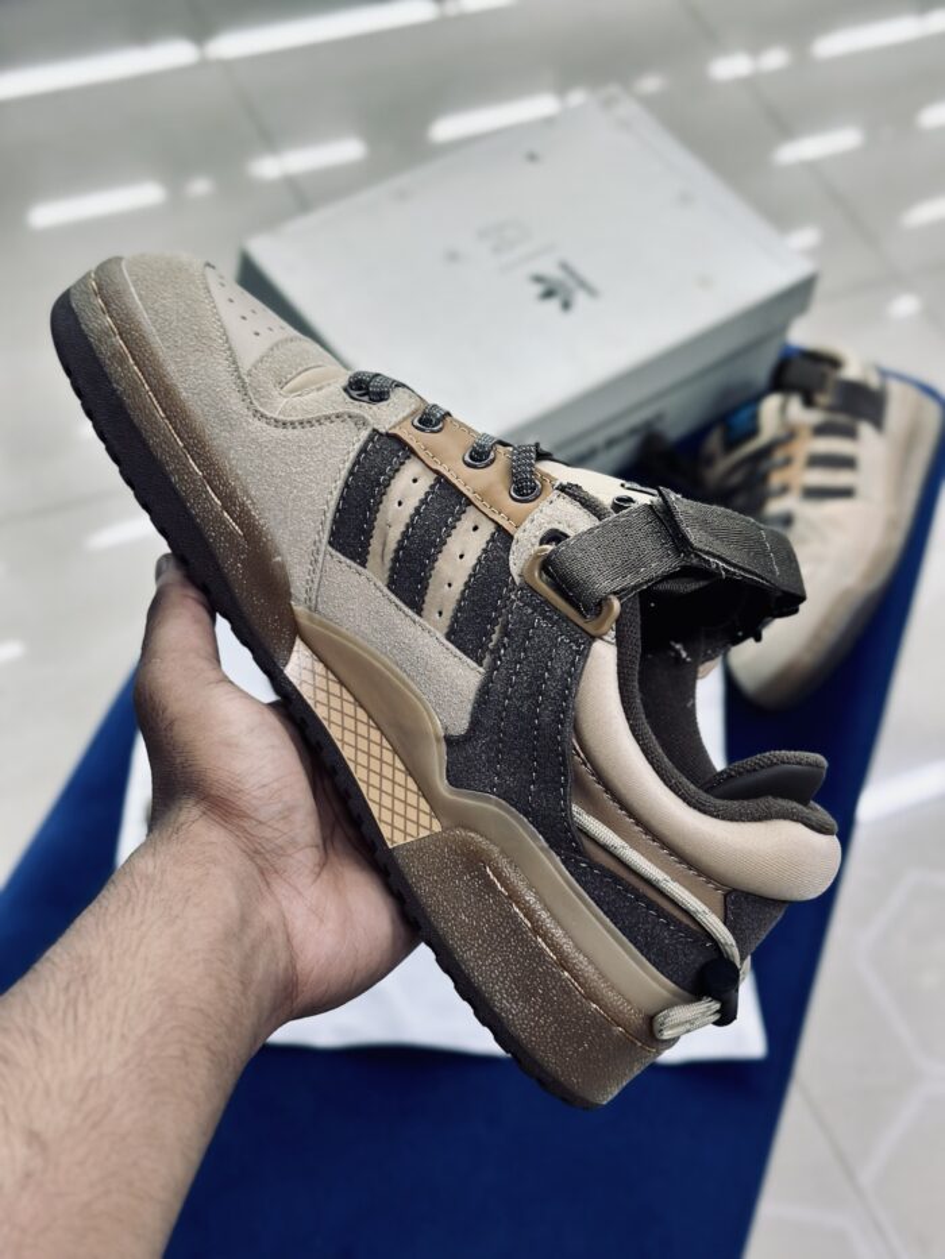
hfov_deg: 30.3
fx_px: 1747
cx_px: 472
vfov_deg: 39.7
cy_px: 630
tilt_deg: -54.1
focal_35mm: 48
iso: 64
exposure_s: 1/100
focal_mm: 6.86
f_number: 1.78
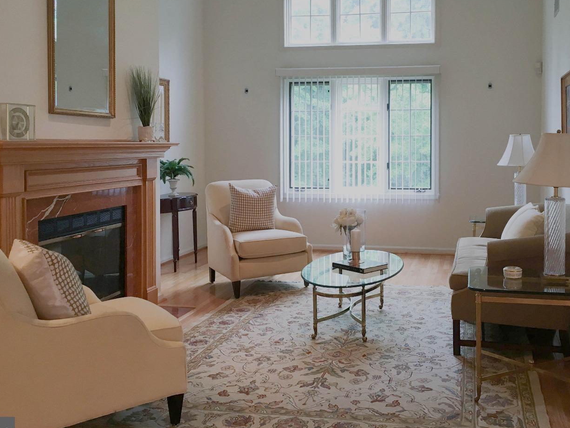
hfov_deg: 53.9
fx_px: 560
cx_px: 268
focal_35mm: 34
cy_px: 192
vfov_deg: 41.7
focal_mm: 4.15
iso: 50
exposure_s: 1/30
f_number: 2.2
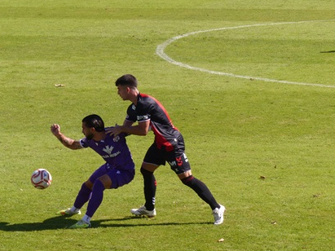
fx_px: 2322
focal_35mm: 240
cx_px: 143
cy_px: 138
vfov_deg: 6.2
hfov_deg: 8.3
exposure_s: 1/640
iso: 100
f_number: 4
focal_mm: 37.3
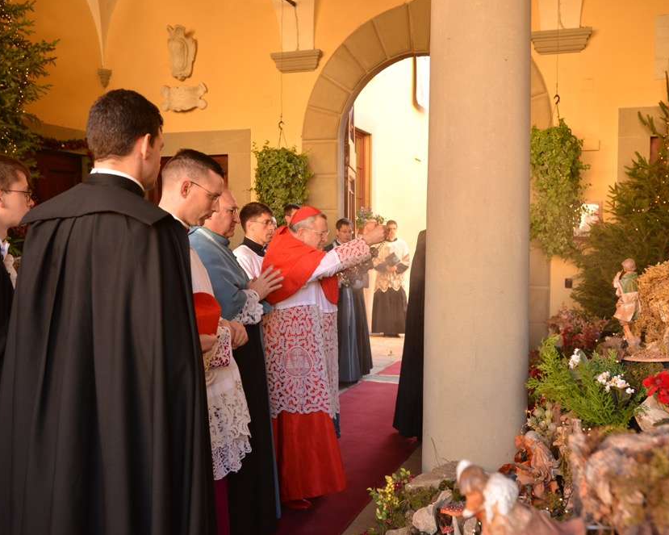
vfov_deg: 43.3
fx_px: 673
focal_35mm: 34
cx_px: 344
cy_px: 266
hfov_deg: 52.8
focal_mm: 30
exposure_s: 1/125
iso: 500
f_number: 5.6
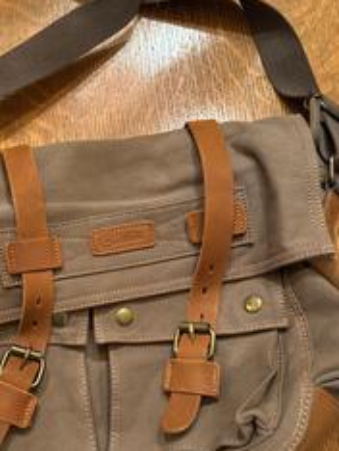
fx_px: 534
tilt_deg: -81.0
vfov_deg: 45.6
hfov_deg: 34.8
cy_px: 258
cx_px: 104
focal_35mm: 41
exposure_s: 1/30
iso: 800
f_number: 1.78
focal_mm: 6.76
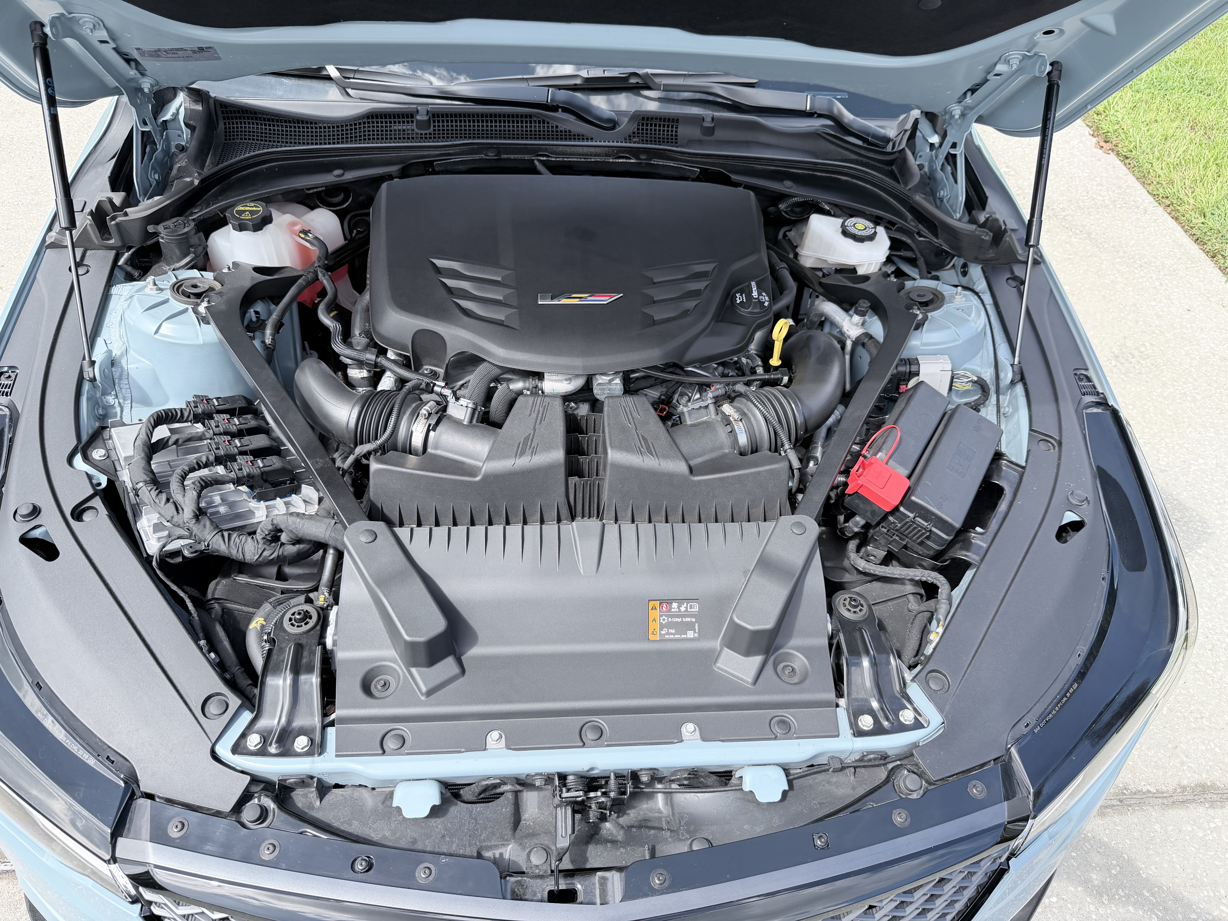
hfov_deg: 71.6
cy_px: 460
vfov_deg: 56.8
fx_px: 851
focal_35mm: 24
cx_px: 614
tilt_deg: -50.1
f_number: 1.78
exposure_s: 1/909
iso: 100
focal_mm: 6.76
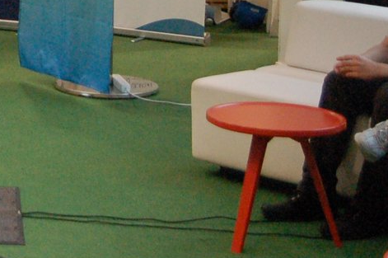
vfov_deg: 8.6
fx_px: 1647
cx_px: -91
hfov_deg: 13.1
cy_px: -188
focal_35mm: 153
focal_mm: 24
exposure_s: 1/125
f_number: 3.5
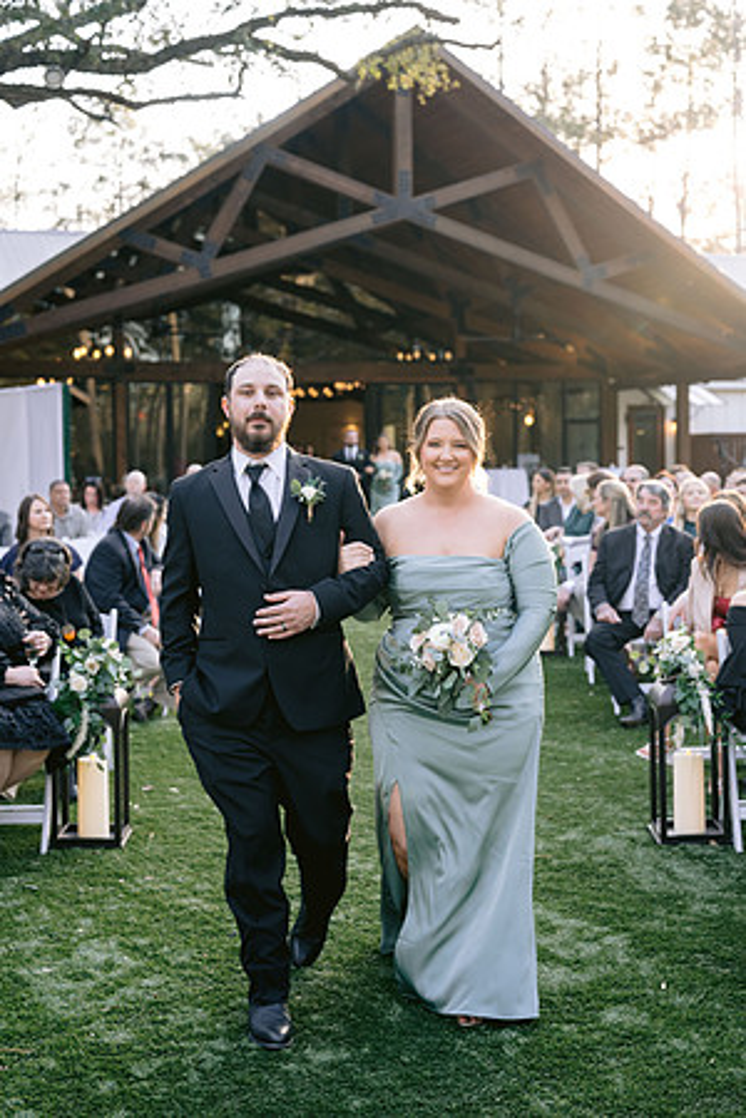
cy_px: 559
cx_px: 373
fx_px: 1554
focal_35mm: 50
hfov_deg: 27.0
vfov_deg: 39.6
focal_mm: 50
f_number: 4
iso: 400
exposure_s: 1/200
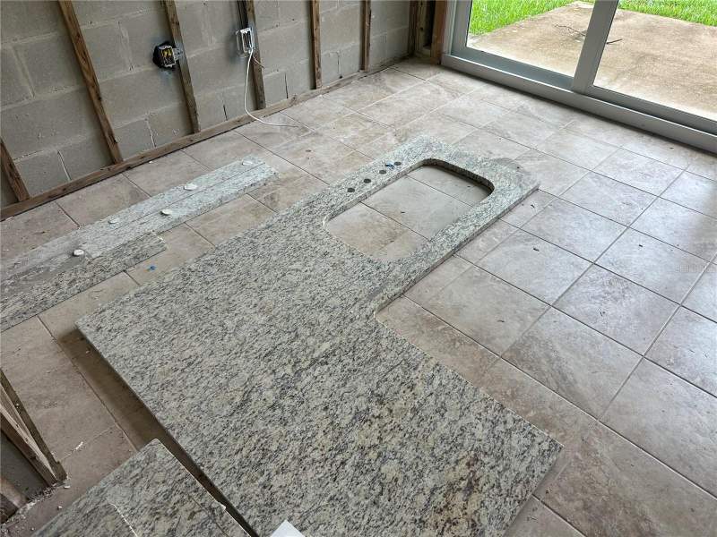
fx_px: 497
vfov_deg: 56.8
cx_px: 358
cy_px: 268
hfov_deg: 71.6
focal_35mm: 24
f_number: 1.78
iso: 64
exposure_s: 1/167
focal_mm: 6.86
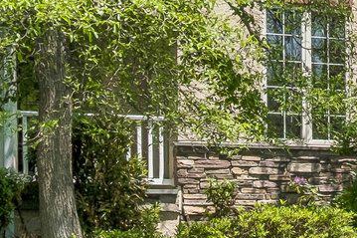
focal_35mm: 137
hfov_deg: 12.8
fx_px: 1358
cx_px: 748
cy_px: -163
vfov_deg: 9.6
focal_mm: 15.9
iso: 250
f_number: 8
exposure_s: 1/550
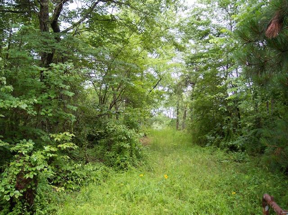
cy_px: 108
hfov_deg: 49.0
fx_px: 316
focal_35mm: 38
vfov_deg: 37.7
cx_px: 144
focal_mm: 8
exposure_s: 1/180
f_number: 2.8
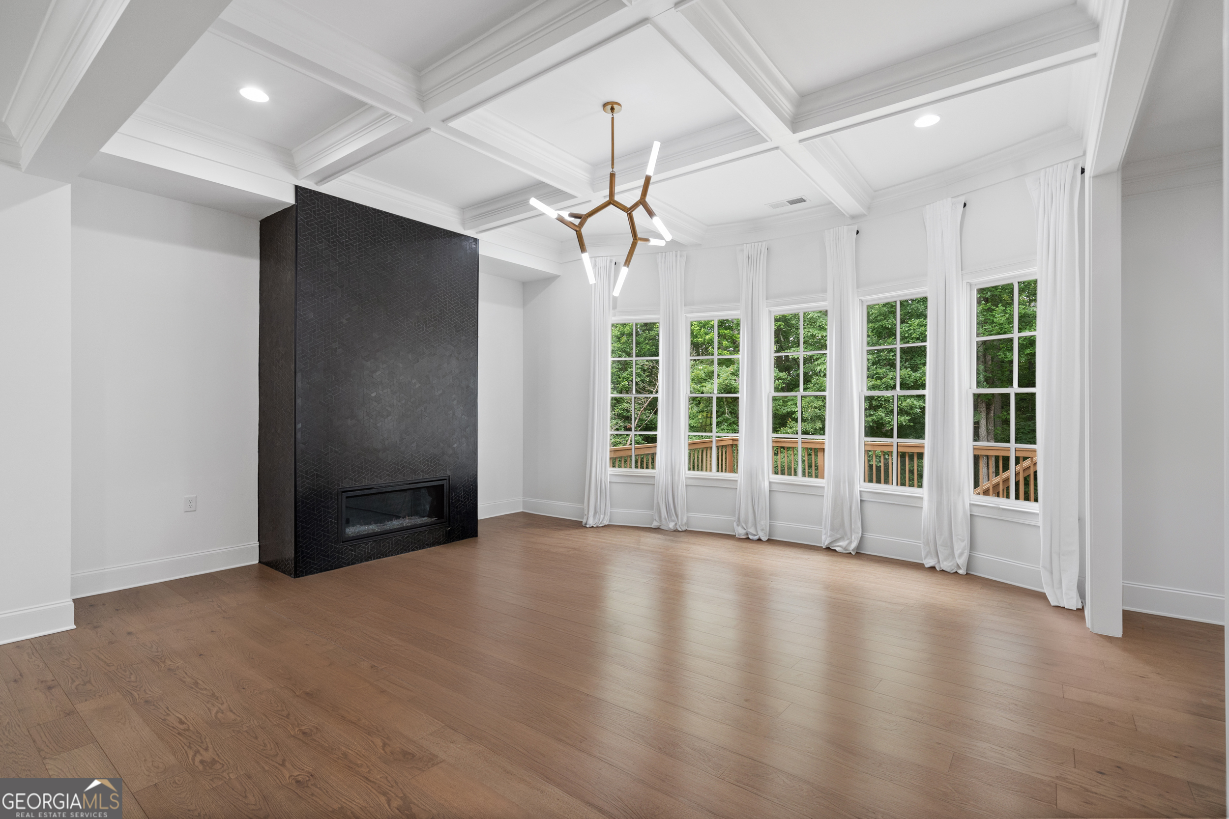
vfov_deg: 73.8
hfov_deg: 96.7
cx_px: 614
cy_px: 410
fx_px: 546
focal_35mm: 16
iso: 1250
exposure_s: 1/25
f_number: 6.3
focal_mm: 16
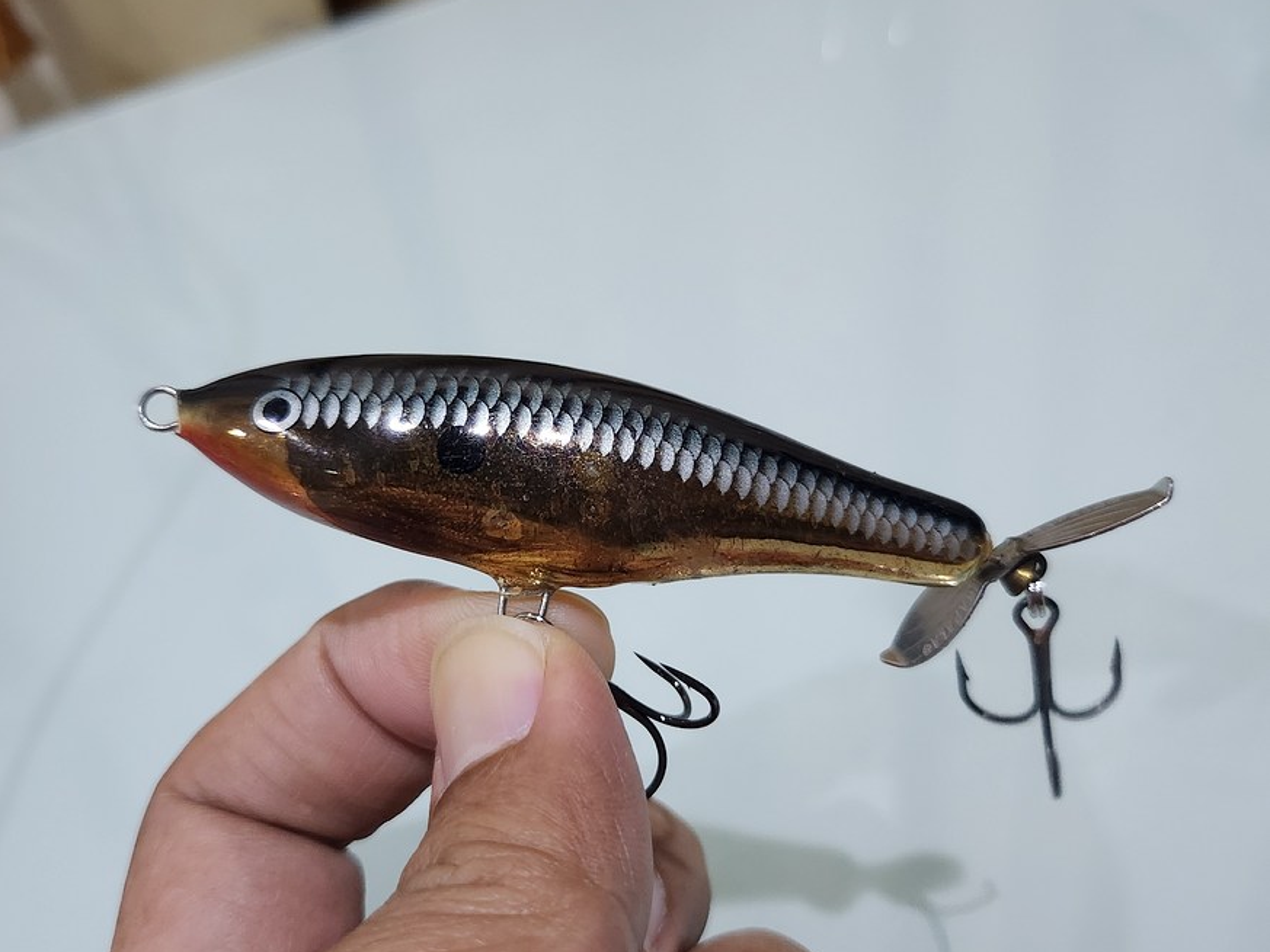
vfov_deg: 43.0
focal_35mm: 33
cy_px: 483
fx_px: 1211
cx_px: 617
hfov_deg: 55.3
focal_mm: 5
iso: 800
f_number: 1.8
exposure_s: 1/50
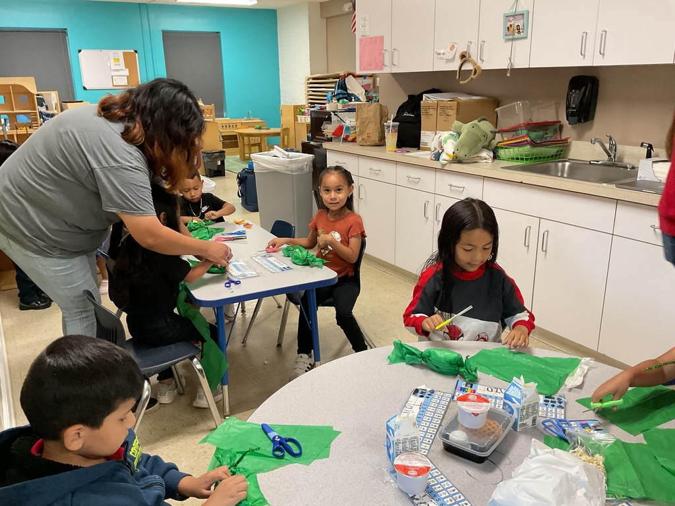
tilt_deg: -16.1
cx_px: 338
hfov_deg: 61.7
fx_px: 565
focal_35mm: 29
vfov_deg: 48.2
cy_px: 253
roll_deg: +1.5
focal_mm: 3
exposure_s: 1/60
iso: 125
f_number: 1.8
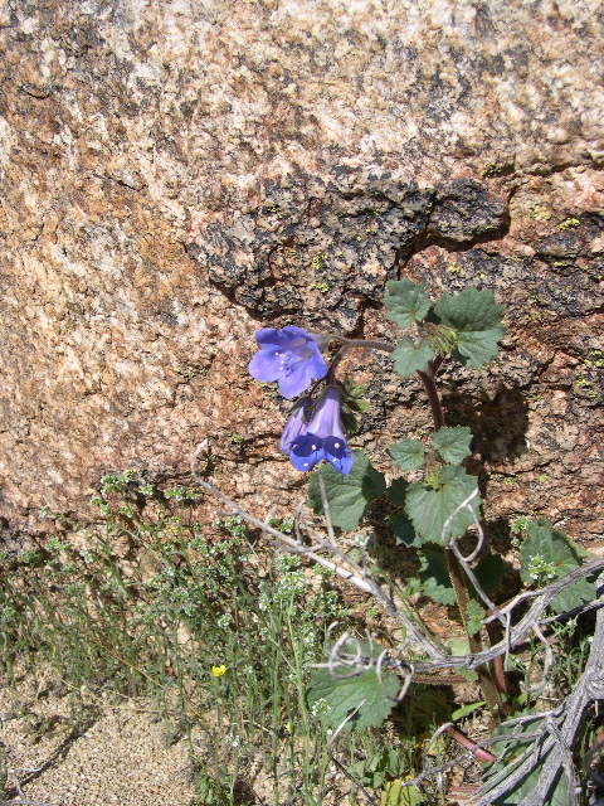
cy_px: 403
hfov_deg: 37.7
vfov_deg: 49.0
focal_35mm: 38
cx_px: 302
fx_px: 884
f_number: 7.6
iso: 100
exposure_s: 1/258
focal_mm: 8
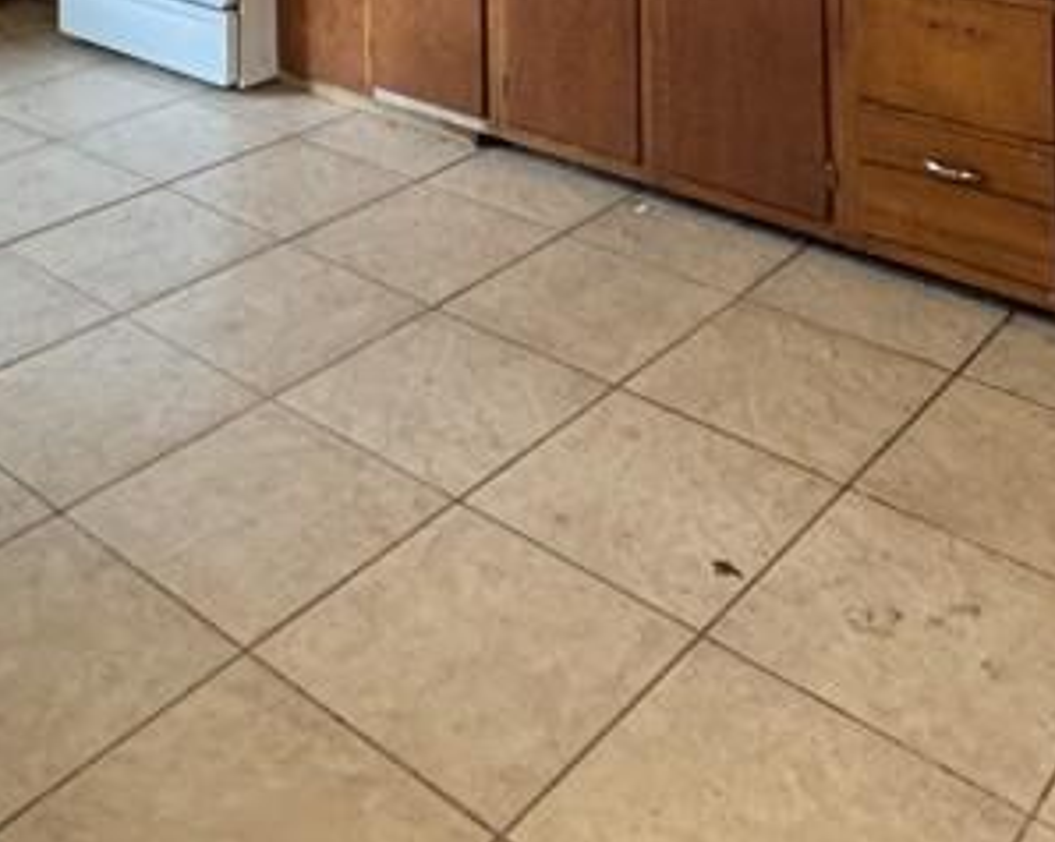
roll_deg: +0.9
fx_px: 1467
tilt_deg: -0.5
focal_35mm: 47
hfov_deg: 39.5
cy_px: -425
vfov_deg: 24.7
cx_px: 471
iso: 320
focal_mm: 2.22
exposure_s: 1/60
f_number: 2.2
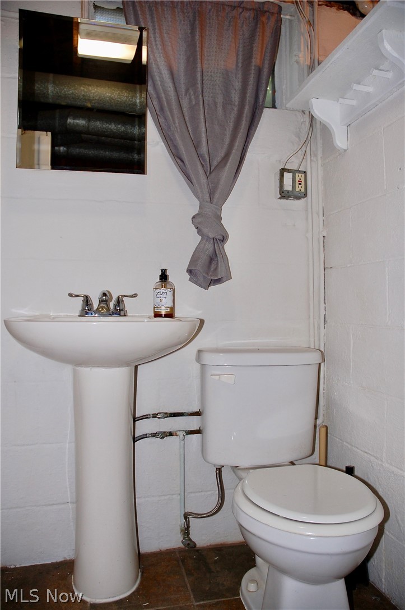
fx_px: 456
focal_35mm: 27
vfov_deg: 67.4
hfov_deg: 47.9
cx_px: 202
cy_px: 305
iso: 360
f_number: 4
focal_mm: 18
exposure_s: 1/60
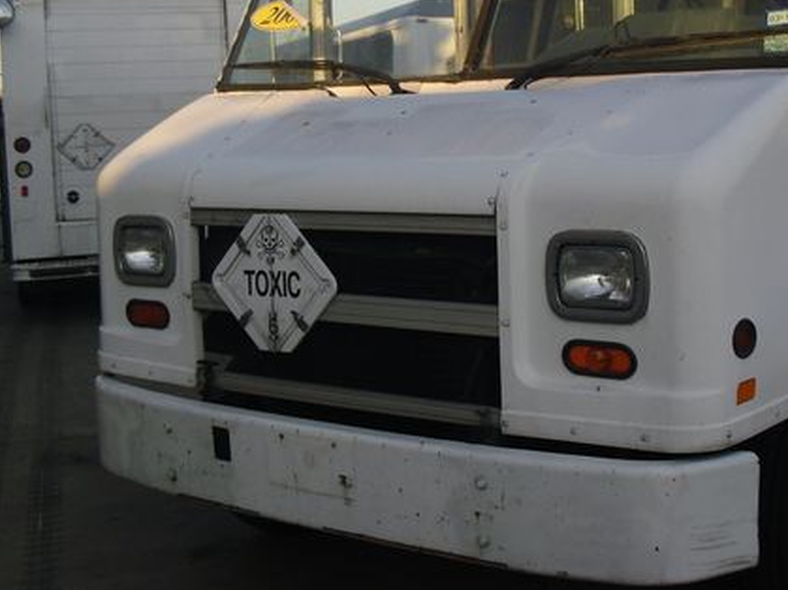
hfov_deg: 34.4
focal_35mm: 55
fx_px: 1252
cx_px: 570
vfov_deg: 26.3
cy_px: 165
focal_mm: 6.3
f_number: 7.8
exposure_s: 1/100
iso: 100
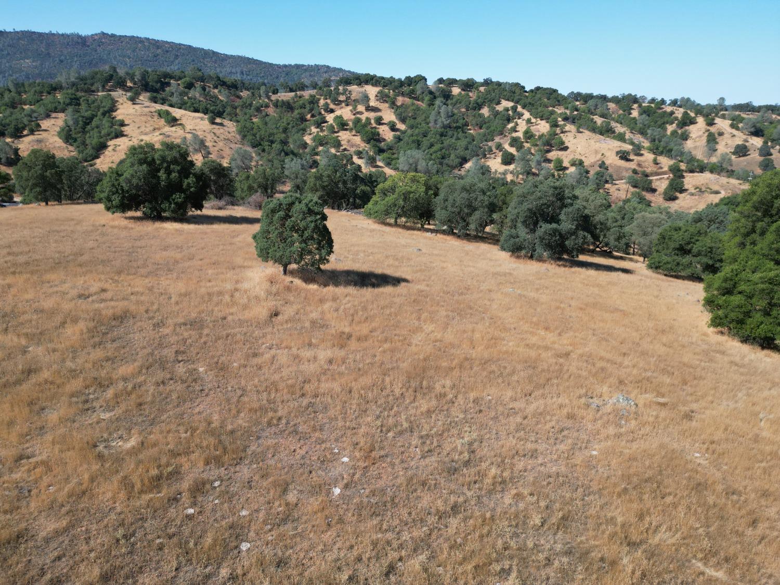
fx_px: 541
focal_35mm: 24
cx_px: 390
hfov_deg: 71.6
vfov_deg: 56.8
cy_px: 292
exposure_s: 1/2000
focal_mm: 6.72
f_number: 1.7
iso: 130
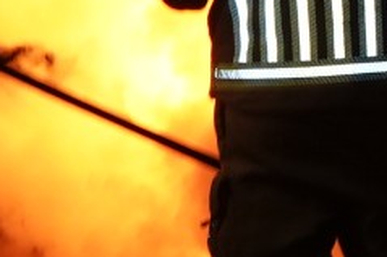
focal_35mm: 706
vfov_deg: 1.9
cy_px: -48
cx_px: 793
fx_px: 7584
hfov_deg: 2.9
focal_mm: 38.04
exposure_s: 1/60
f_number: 4
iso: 400
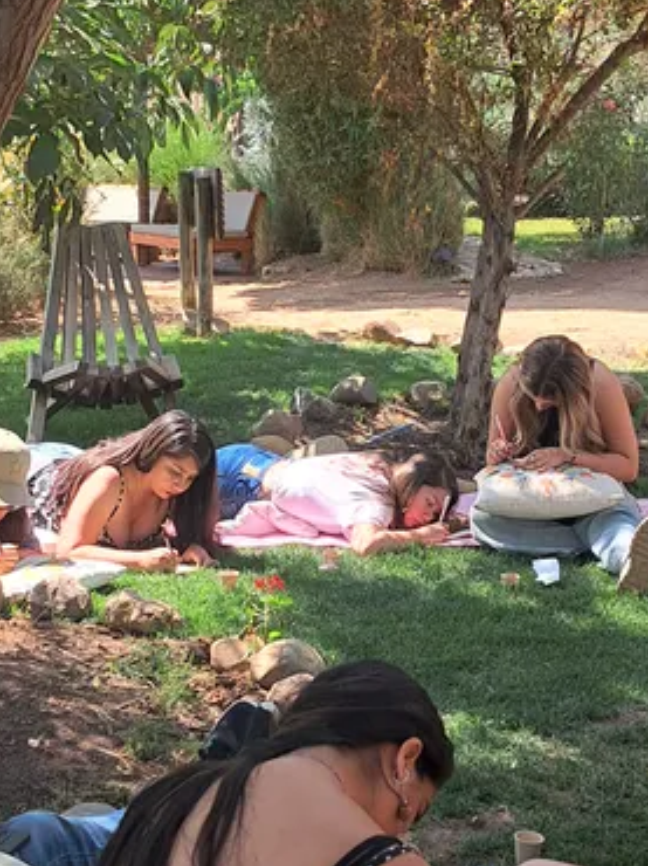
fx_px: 1824
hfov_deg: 20.1
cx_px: 309
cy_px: 421
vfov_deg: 26.7
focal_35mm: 73
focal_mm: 4
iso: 50
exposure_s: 1/118
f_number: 1.8
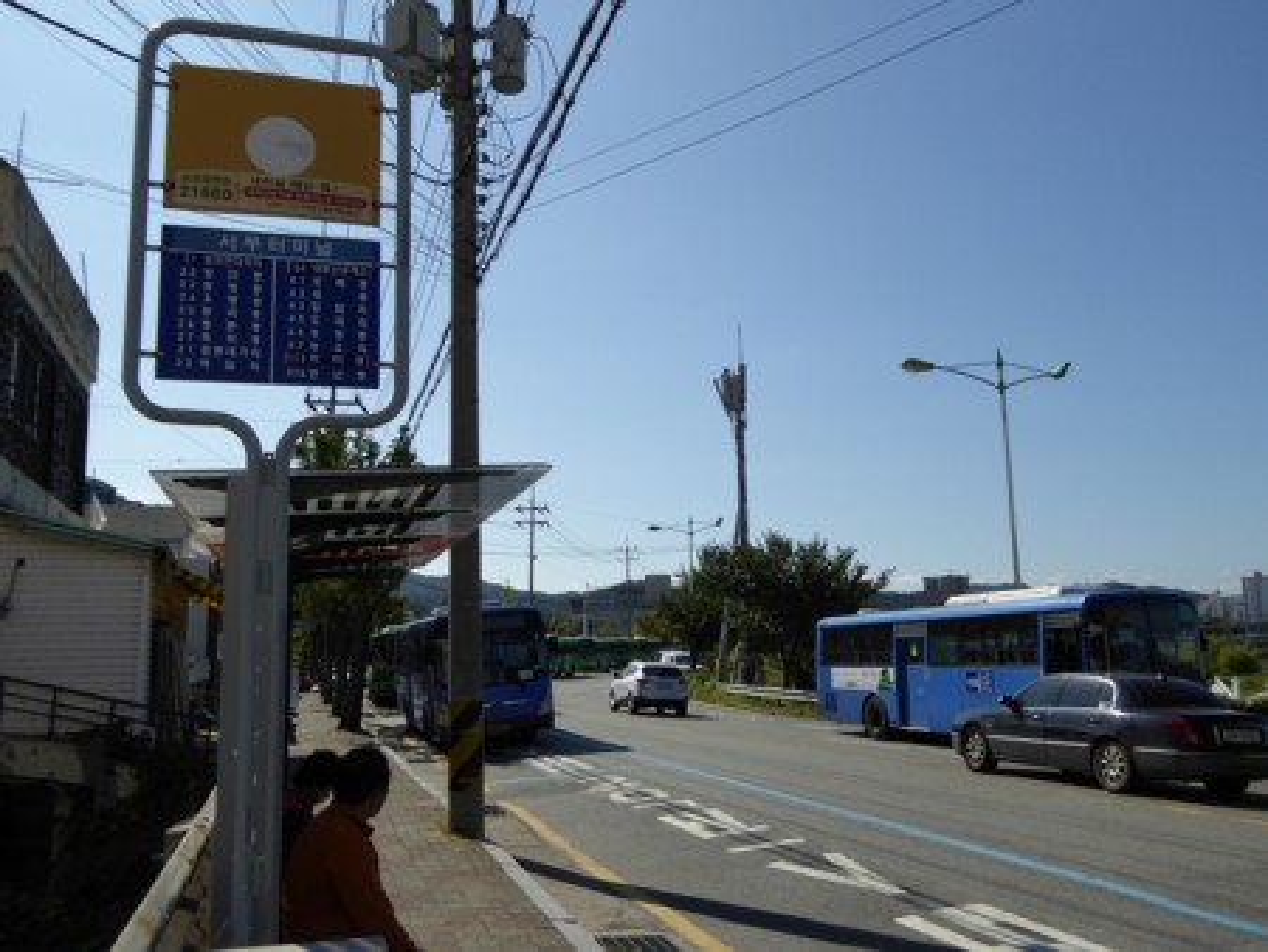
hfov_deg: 61.6
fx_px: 1063
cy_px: 476
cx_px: 634
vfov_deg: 48.3
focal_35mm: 29
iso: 100
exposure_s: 1/2000
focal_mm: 5
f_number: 3.5
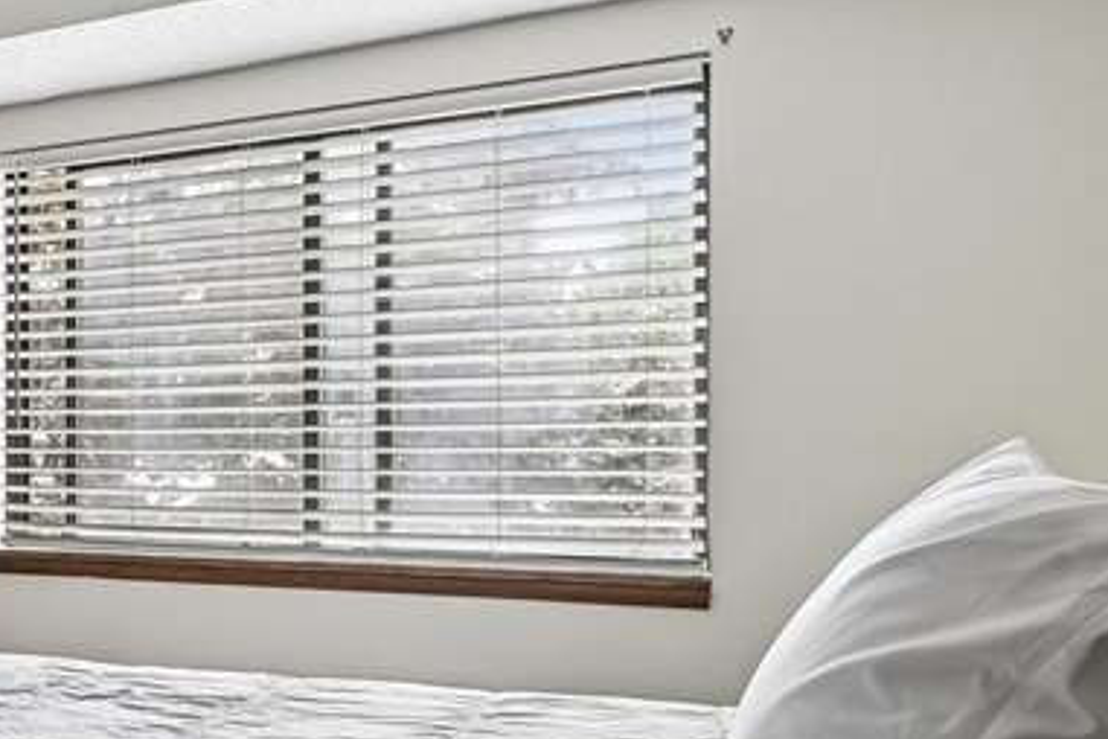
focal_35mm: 43
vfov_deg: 31.0
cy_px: 470
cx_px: -125
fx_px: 1323
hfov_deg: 37.6
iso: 400
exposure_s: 1/40
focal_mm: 16
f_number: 8
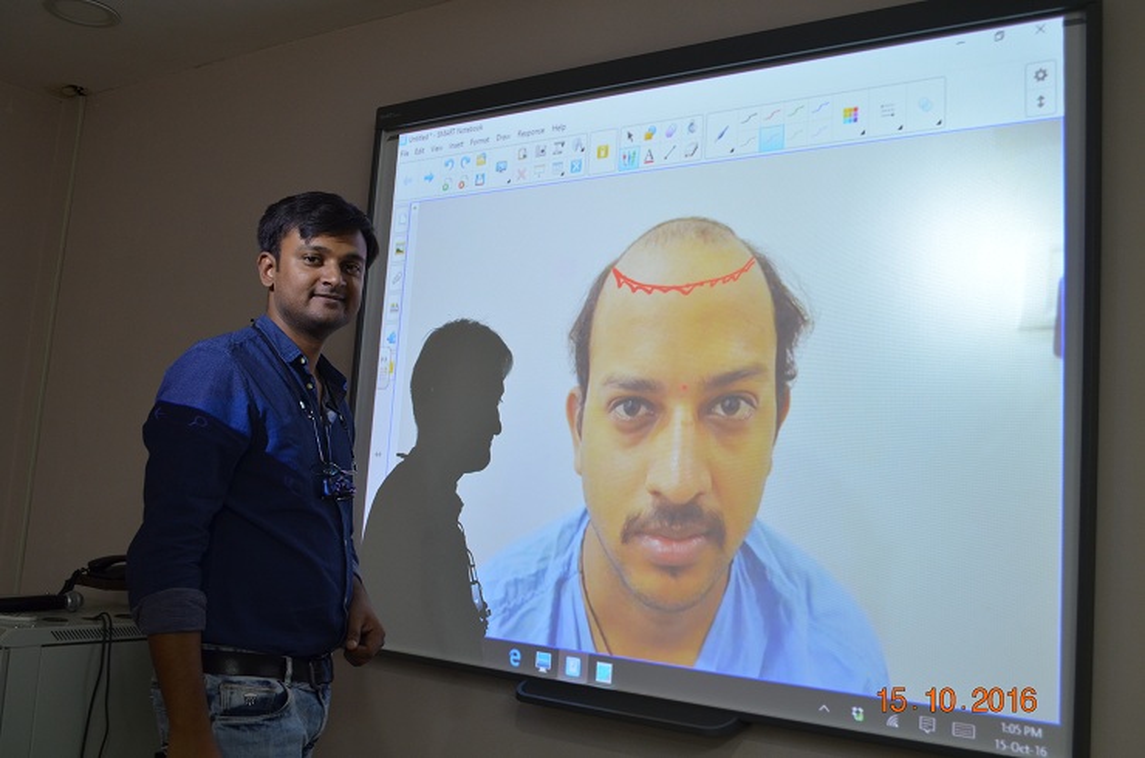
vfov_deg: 36.7
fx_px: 1143
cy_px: 379
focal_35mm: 36
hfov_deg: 53.2
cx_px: 572
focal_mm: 24
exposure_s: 1/40
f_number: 5
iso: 400
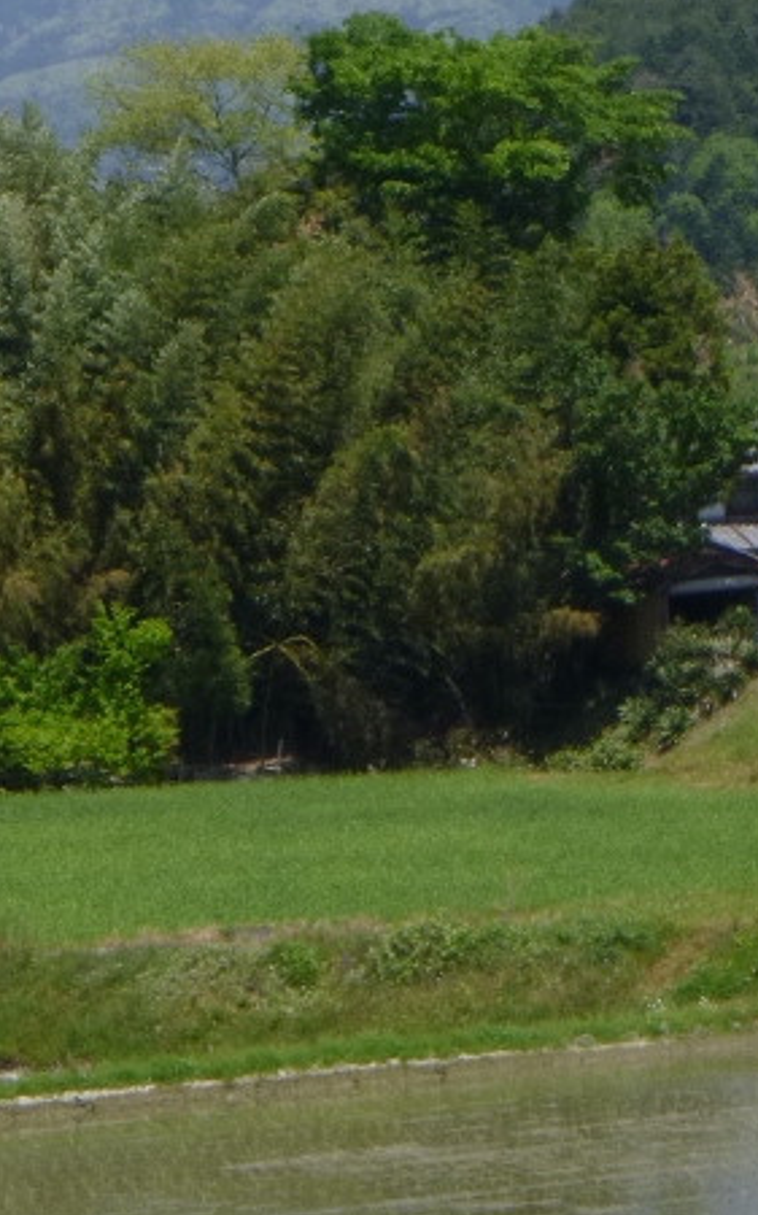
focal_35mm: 205
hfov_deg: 6.4
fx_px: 6780
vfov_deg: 10.2
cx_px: 40
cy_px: 213
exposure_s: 1/320
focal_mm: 15.3
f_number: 5.7
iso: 100
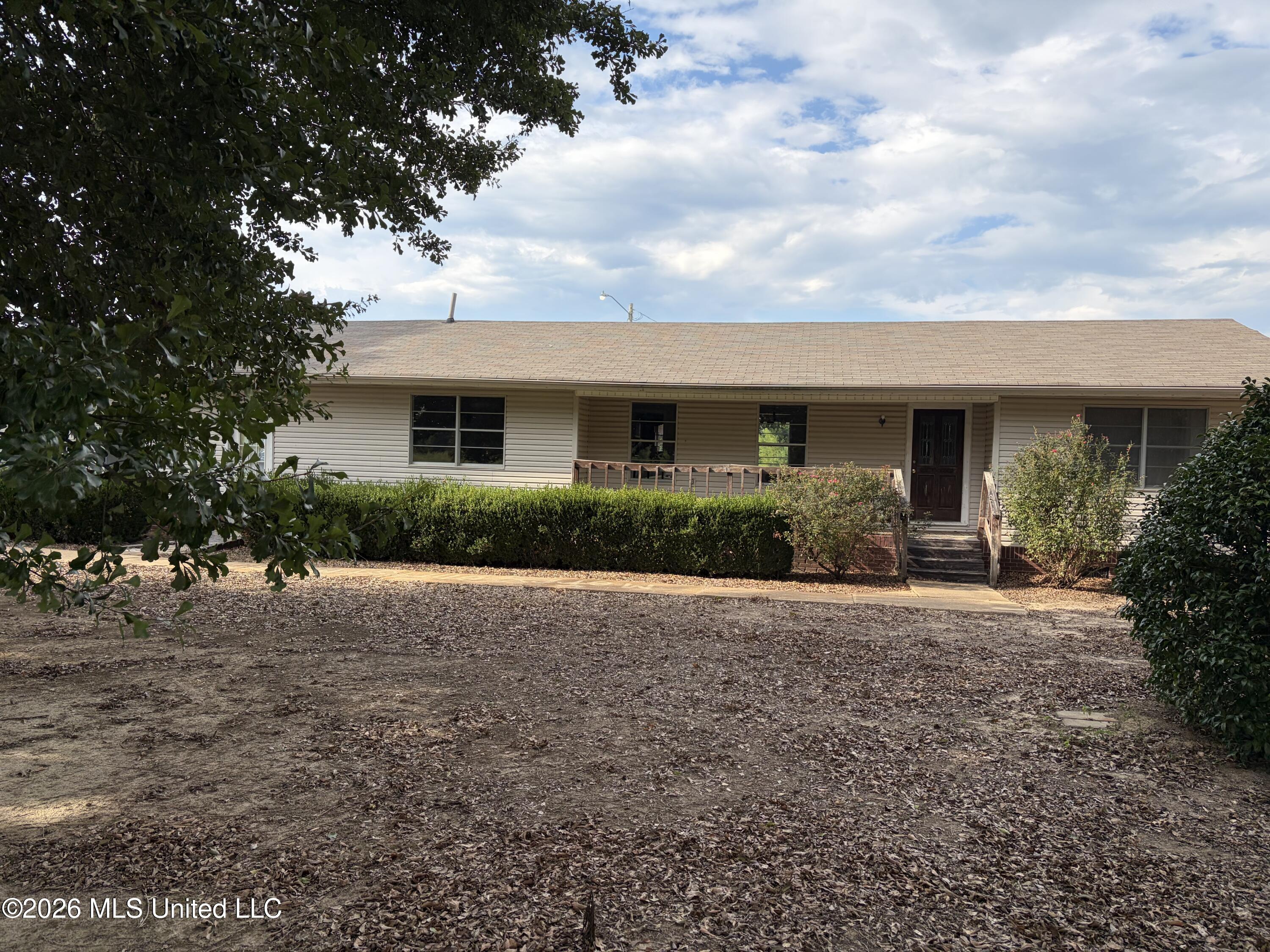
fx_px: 954
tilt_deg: +0.0
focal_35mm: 26
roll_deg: -1.9
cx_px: 635
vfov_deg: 53.1
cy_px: 476
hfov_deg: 67.3
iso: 50
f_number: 1.6
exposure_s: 1/1706
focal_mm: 5.96
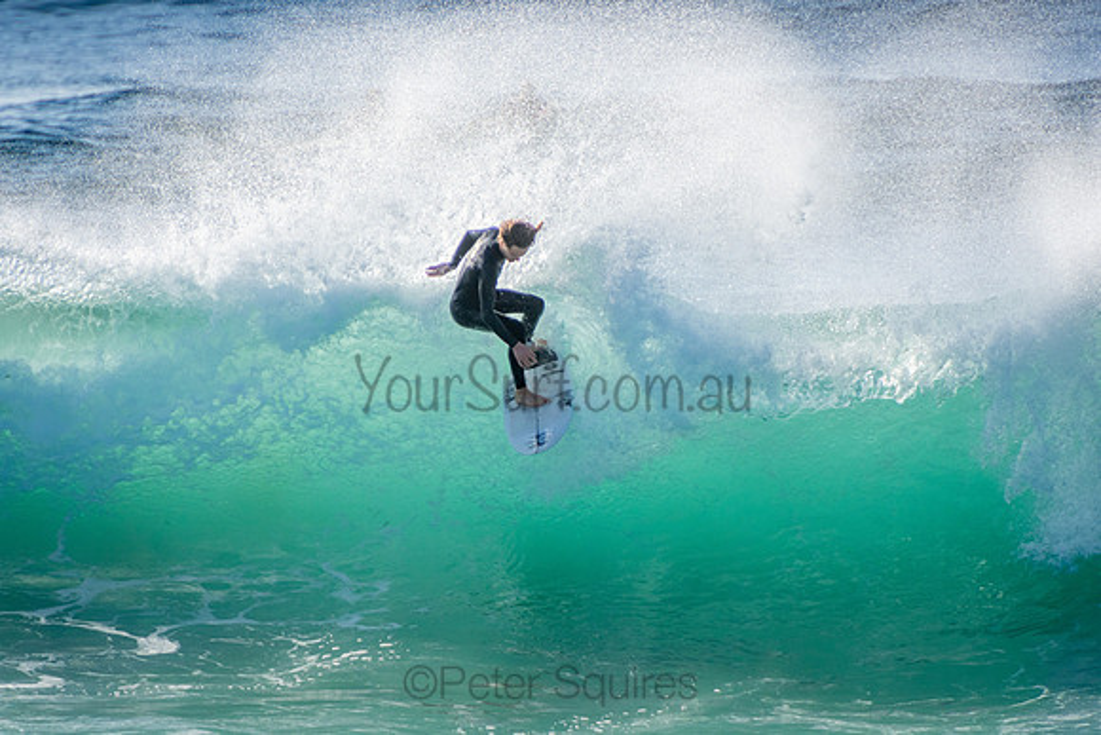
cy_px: 368
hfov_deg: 3.4
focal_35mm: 600
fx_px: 18353
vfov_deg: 2.3
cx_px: 550
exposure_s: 1/2000
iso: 220
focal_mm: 400
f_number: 5.6
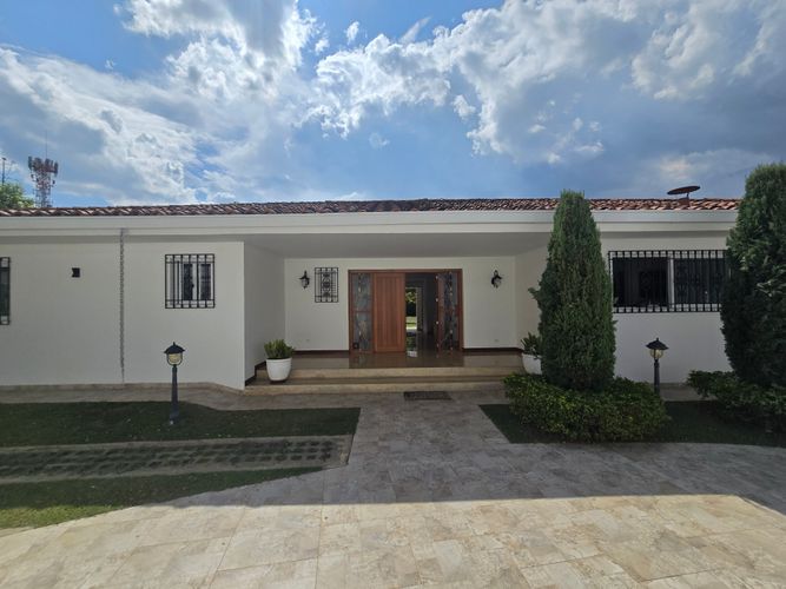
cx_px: 393
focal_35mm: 13
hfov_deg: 106.2
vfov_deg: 89.9
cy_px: 294
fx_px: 295
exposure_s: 1/6766
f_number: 2.2
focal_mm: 2.2
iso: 50
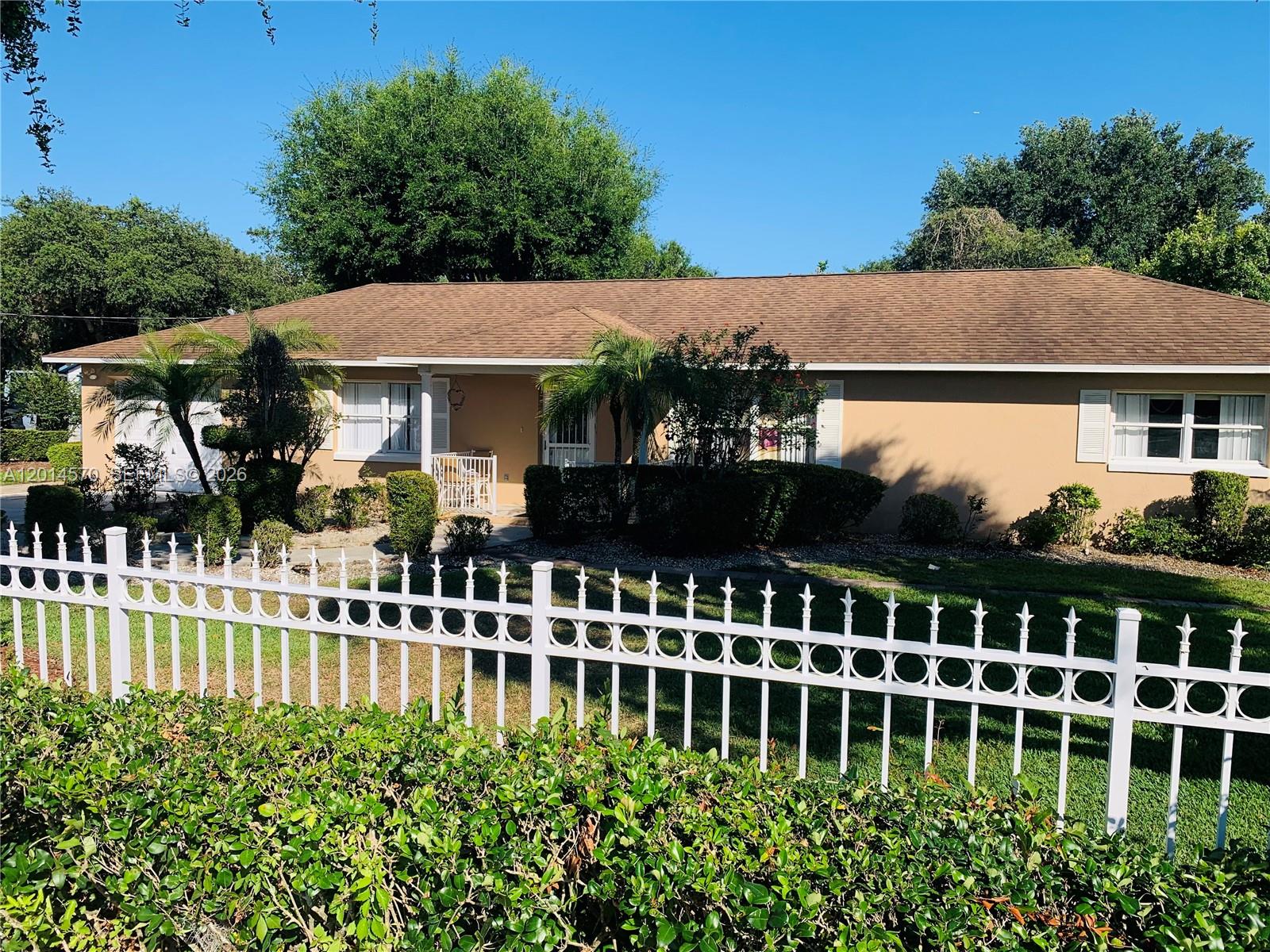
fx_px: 954
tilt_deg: -5.2
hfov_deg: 67.3
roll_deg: -0.9
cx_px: 635
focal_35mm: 26
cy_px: 476
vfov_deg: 53.1
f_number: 1.8
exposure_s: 1/2309
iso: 25
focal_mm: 4.25
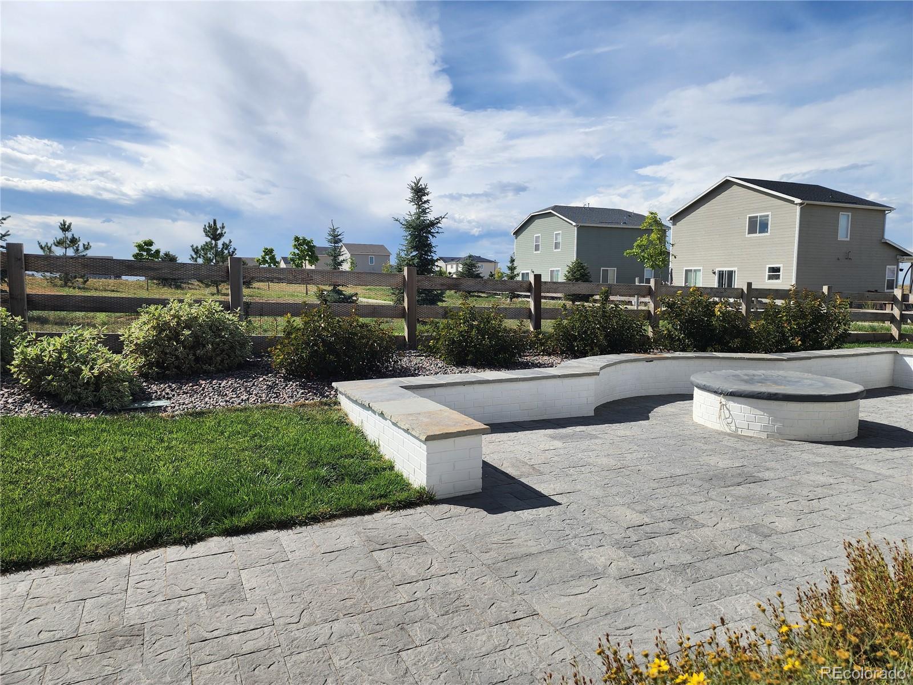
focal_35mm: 23
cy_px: 342
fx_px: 607
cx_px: 456
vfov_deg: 58.9
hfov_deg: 73.9
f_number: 1.8
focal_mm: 6.4
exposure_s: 1/1751
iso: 12
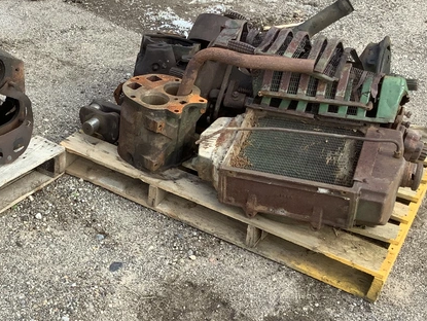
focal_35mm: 56
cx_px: 84
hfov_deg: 33.3
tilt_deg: -38.6
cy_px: 211
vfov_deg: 26.0
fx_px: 691
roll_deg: -1.6
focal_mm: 3.3
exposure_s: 1/390
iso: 25
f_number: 2.4
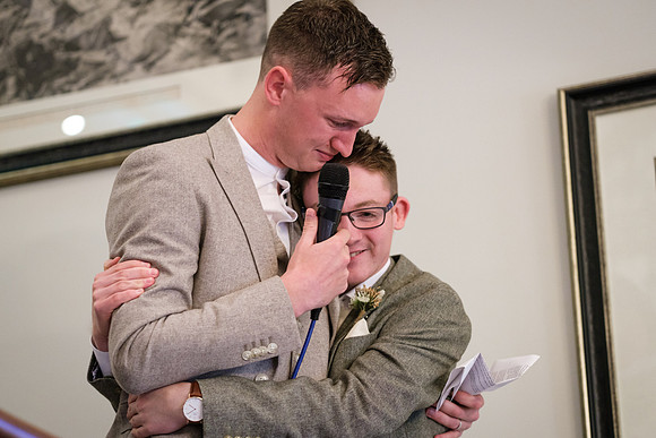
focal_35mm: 137
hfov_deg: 14.9
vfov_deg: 10.0
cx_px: 328
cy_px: 219
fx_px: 2501
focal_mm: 90
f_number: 2
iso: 2000
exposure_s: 1/160
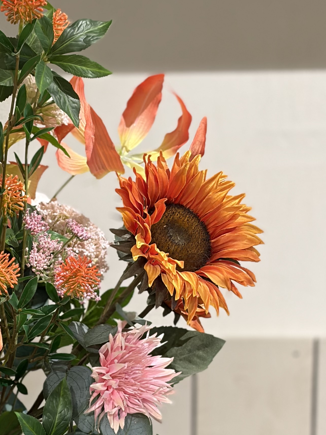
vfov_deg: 16.1
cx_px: -1
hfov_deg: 12.0
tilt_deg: -8.1
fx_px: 1532
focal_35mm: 122
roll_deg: +0.4
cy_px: 340
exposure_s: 1/33
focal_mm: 5.96
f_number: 1.6
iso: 100
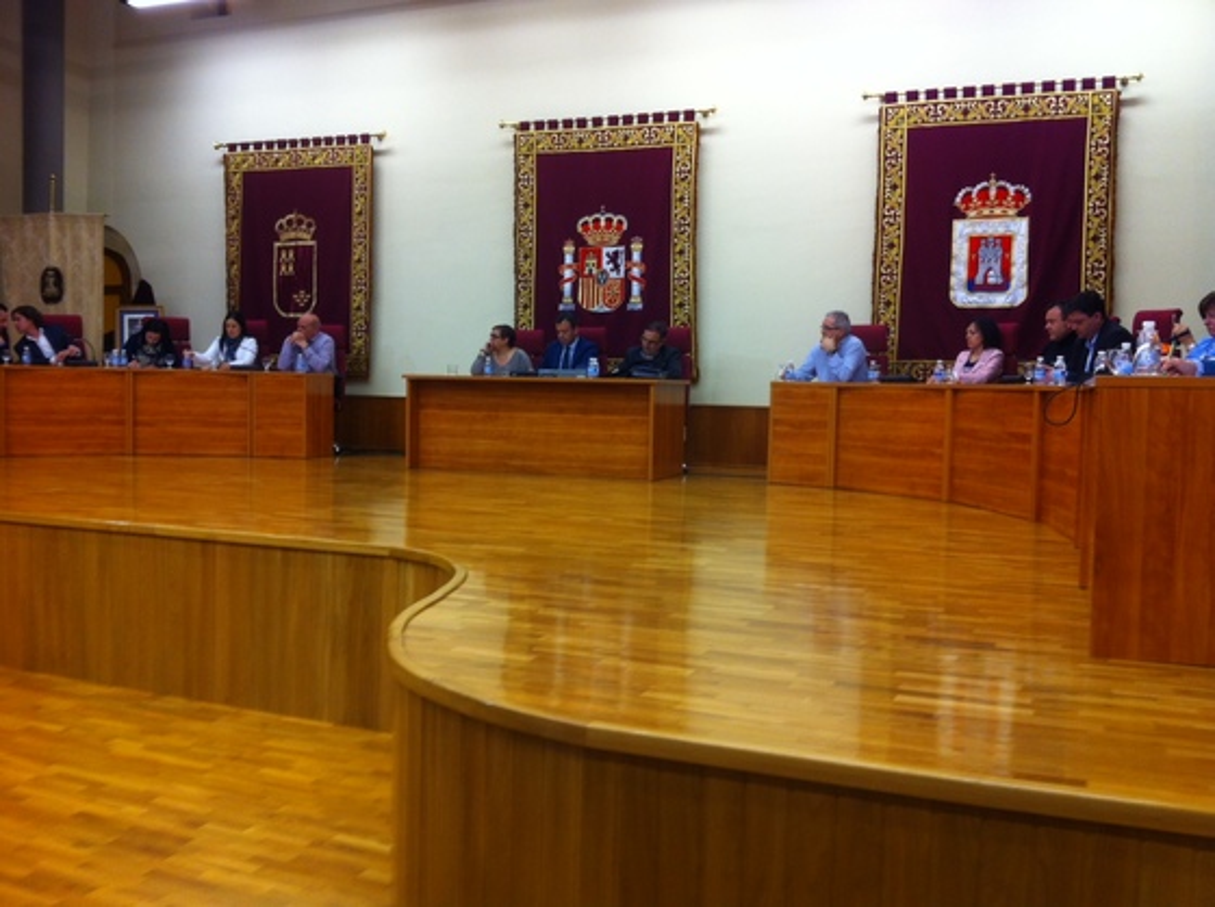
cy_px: 454
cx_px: 608
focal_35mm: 35
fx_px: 1226
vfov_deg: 40.6
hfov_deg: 52.7
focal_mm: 3.85
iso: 80
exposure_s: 1/20
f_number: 2.8
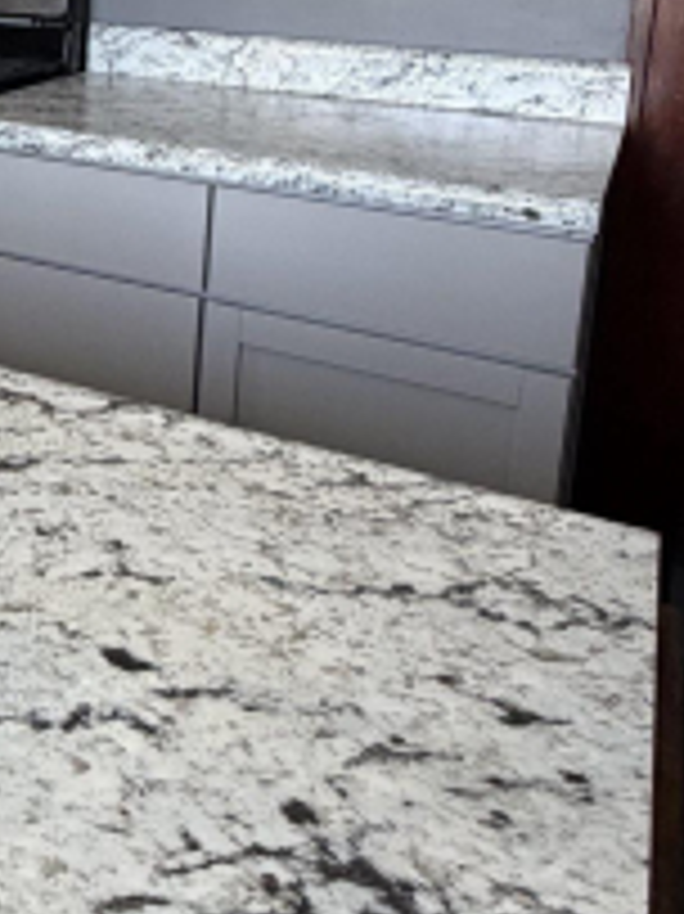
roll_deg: -0.9
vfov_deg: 38.4
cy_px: 92
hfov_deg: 27.5
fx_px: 1213
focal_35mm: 46
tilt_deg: -9.0
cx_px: -148
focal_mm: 2.22
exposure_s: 1/105
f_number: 2.2
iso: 320
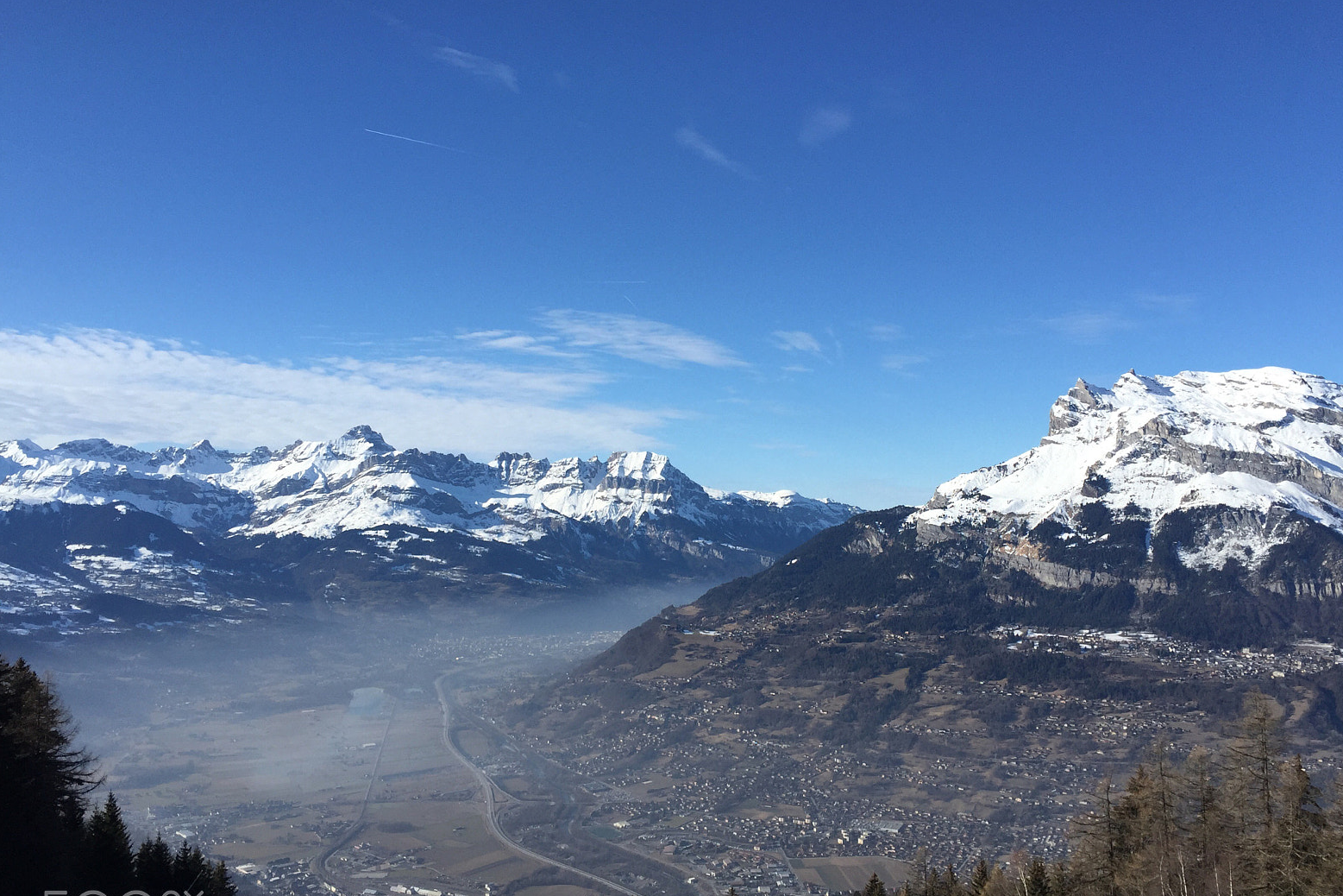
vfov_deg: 42.2
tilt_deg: +1.1
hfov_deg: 60.3
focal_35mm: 31
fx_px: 1156
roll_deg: -0.6
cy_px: 506
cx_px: 680
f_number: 2.2
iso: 32
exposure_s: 1/2475
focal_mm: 4.15
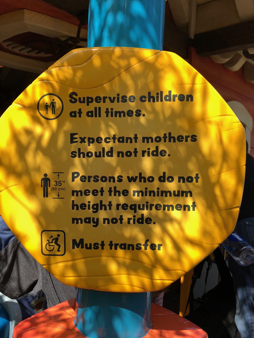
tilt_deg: -2.4
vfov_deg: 58.3
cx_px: 121
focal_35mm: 31
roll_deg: -0.7
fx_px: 303
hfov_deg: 45.4
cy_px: 163
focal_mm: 4
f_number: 1.8
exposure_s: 1/750
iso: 20
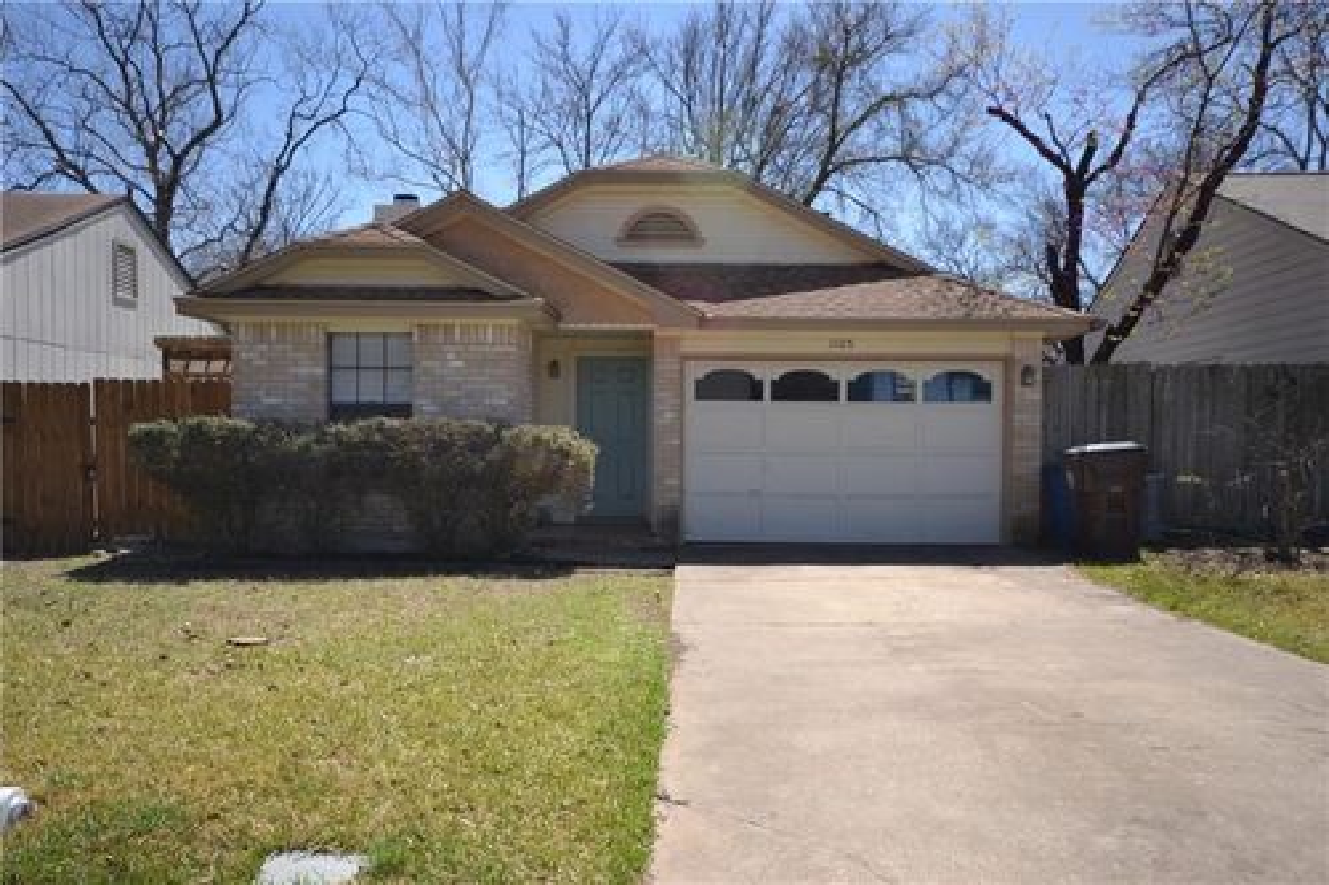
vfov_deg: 43.6
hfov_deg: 61.9
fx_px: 1107
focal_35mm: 30
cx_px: 664
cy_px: 442
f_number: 7.1
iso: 100
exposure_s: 1/200
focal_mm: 20
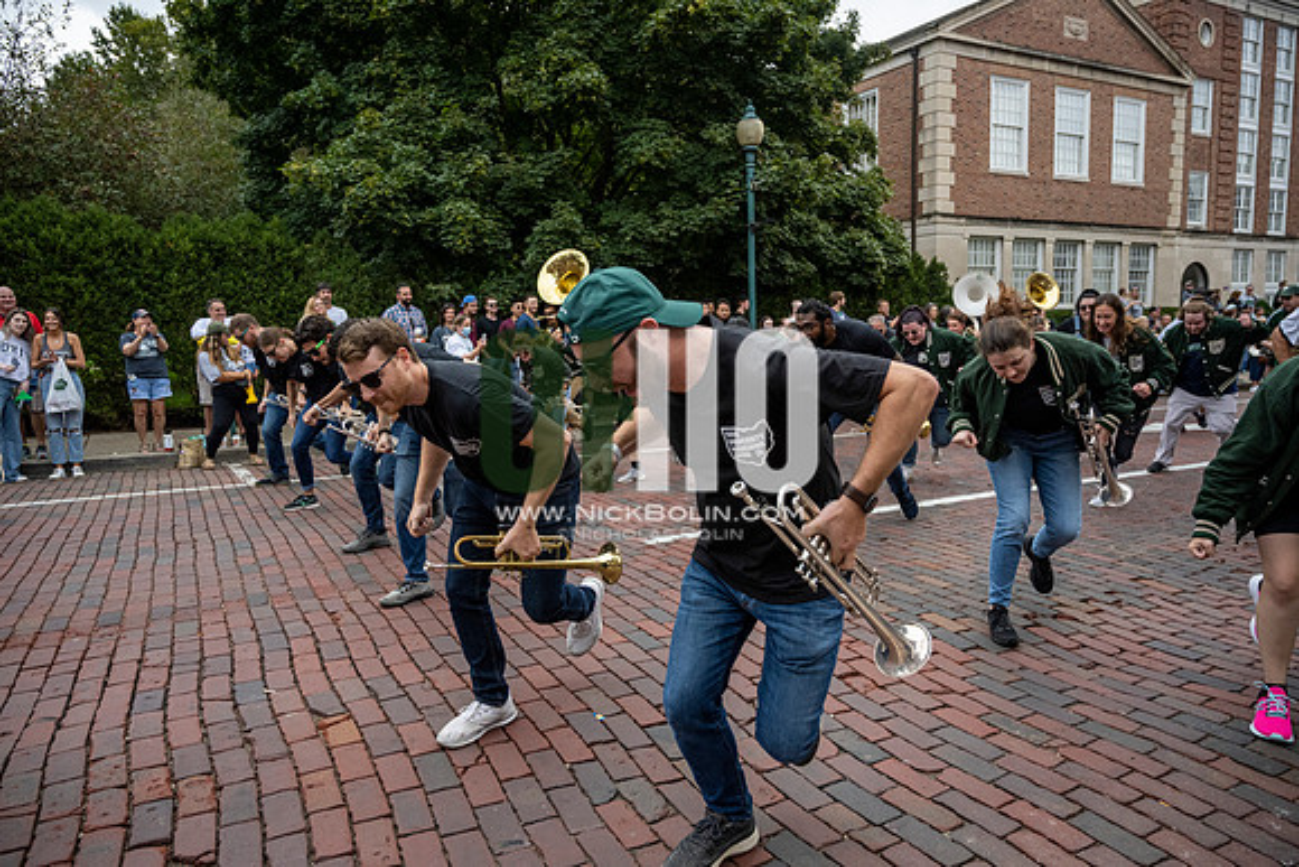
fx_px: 866
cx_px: 650
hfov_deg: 73.7
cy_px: 434
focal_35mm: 24
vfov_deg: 53.2
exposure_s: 1/1600
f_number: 4
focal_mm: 24
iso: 1000
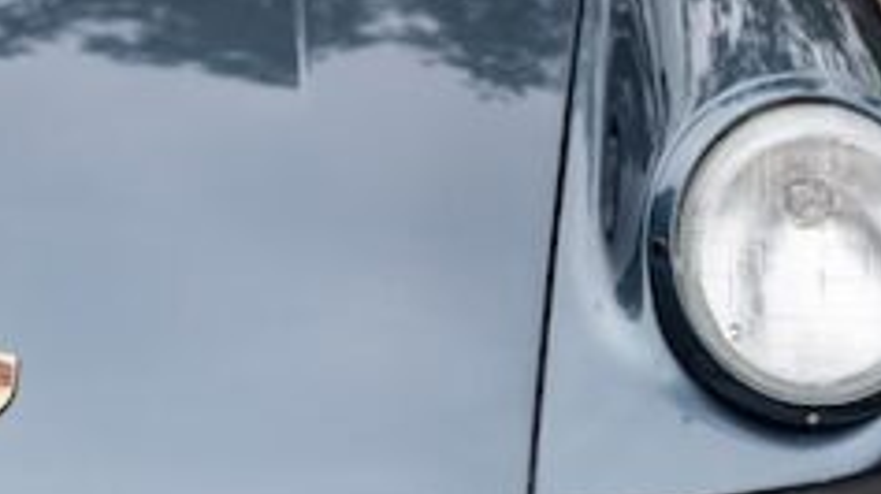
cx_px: 22
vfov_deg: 8.9
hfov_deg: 15.5
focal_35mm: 136
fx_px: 3175
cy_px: 97
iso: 125
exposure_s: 1/320
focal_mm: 40
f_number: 3.2
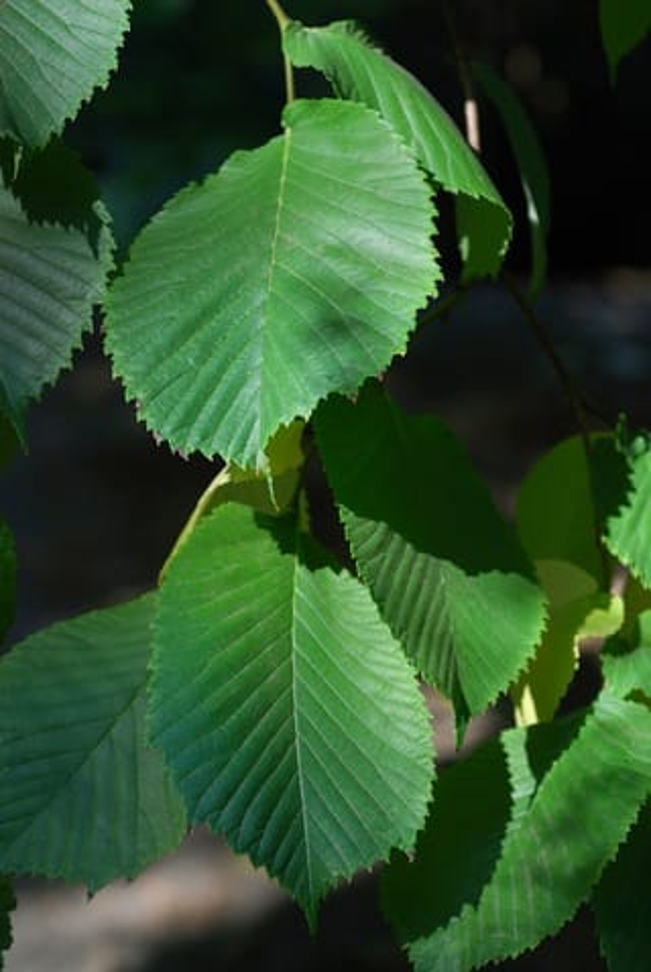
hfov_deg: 15.2
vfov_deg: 22.6
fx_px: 2434
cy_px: 486
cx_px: 326
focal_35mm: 90
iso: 100
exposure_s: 1/60
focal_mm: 60
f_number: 5
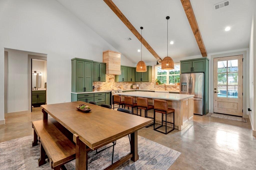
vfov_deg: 73.8
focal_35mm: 16
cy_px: 85
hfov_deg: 96.7
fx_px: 114
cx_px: 128
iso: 160
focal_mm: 16
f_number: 9
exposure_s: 1/4
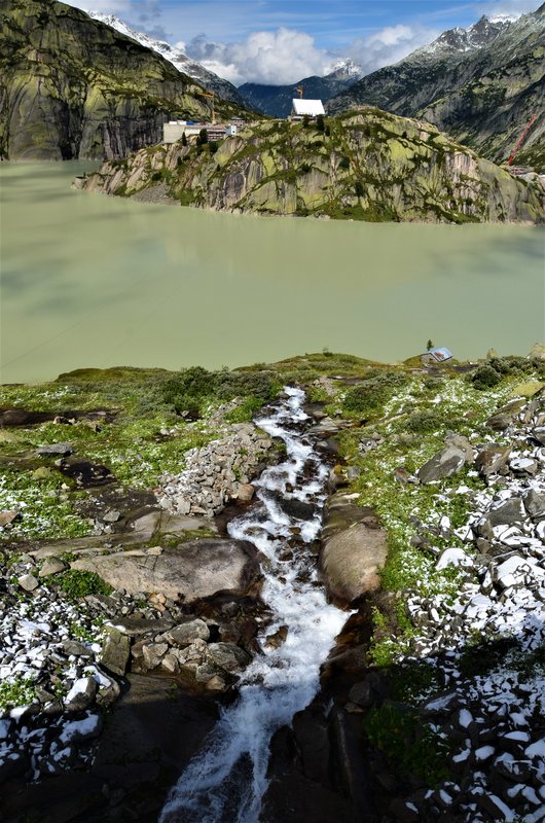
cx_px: 272
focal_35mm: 27
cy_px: 412
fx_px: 616
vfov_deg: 67.5
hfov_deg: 47.7
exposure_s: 1/320
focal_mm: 18
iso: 320
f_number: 10
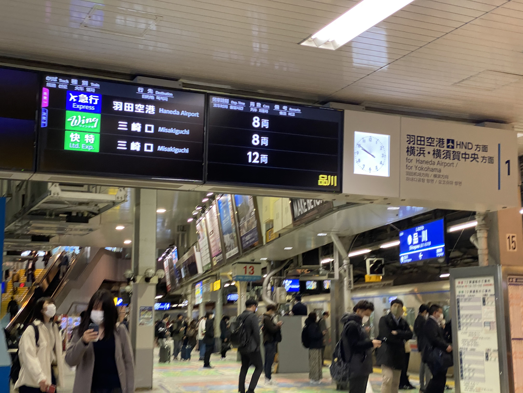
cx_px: 262
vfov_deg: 28.0
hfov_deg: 36.8
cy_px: 196
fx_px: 786
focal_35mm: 52
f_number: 2
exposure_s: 1/50
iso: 100
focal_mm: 6
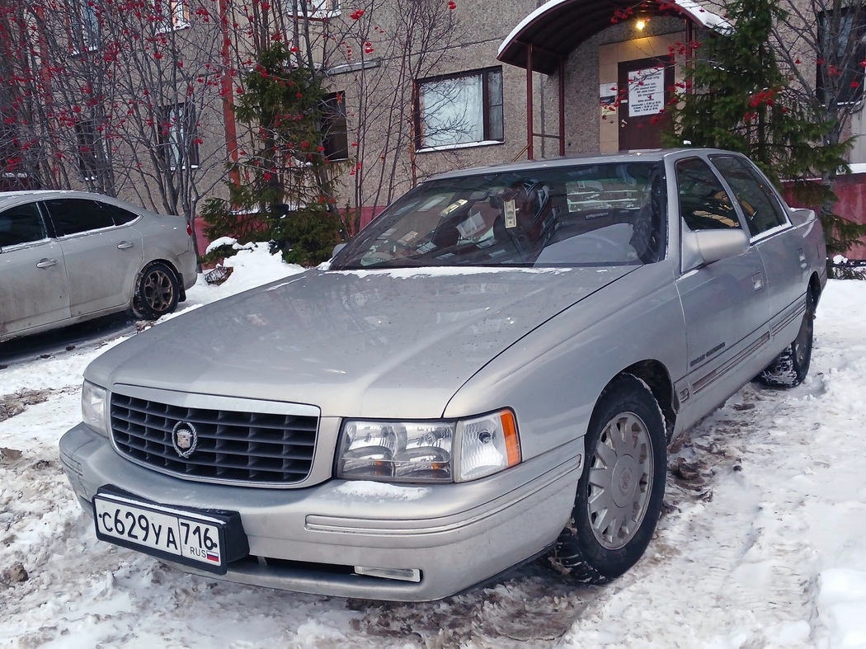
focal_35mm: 27
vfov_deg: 51.3
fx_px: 675
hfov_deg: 65.3
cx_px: 433
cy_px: 324
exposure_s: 1/50.3
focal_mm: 4
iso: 160
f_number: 1.8
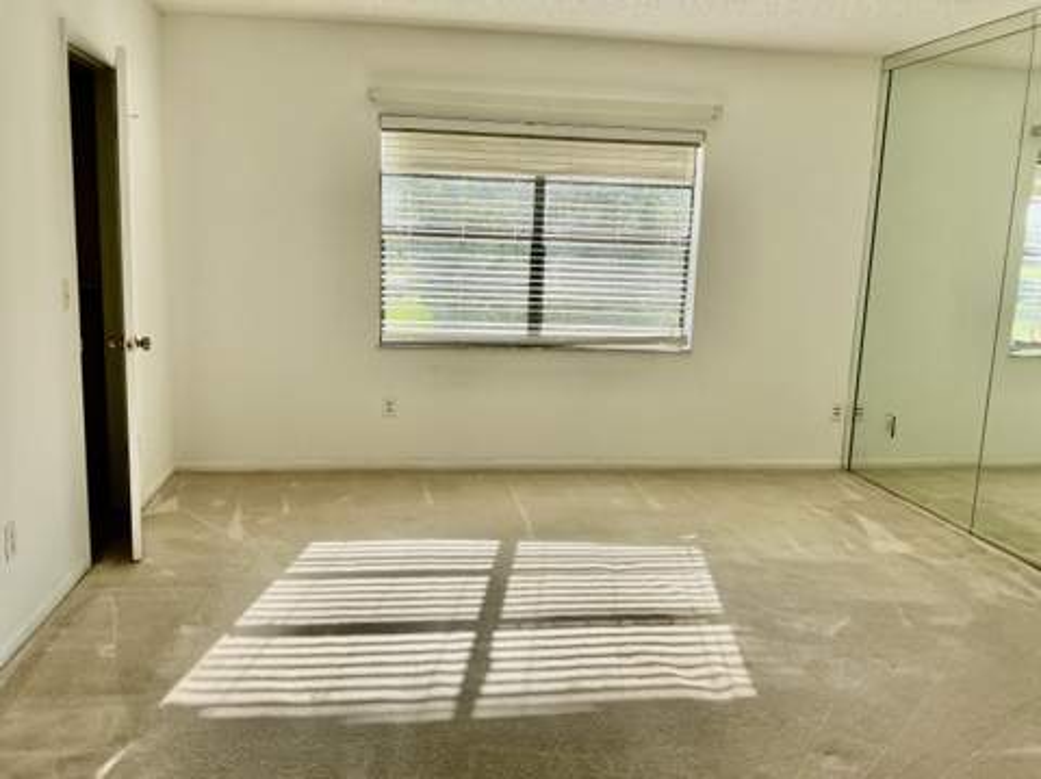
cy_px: 390
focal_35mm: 29
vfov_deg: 48.2
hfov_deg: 61.7
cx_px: 520
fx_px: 871
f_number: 1.8
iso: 25
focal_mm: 3
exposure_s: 1/534
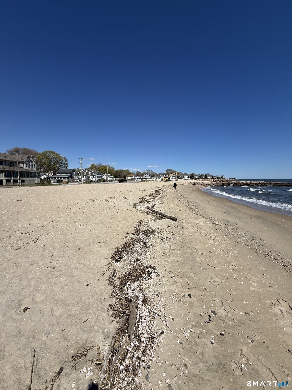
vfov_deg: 102.1
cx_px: 146
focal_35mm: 14
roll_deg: +0.6
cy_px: 195
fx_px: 157
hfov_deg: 85.7
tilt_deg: -4.7
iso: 64
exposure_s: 1/6173
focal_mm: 2.22
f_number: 2.2
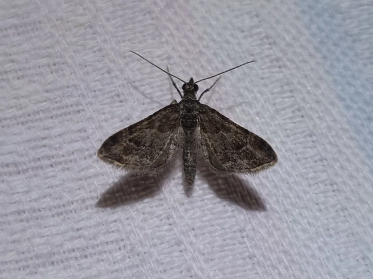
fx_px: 280
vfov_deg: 53.0
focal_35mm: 26
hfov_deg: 67.3
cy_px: 140
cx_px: 186
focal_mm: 5.4
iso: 50
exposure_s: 1/185
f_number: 1.8
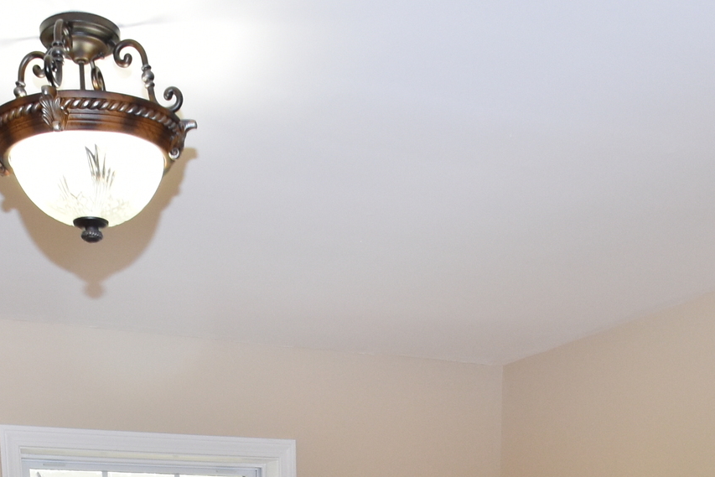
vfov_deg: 19.7
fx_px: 1073
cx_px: 310
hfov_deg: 36.8
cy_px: 815
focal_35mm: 54
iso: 800
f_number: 5.6
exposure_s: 1/125
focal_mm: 10
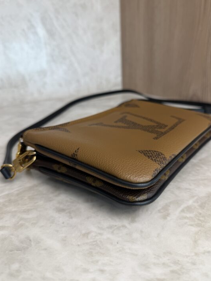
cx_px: 117
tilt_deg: -22.1
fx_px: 220
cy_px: 145
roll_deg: +1.6
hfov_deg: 51.2
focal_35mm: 27
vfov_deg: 65.3
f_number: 1.78
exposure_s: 1/124
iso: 50
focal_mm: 6.76
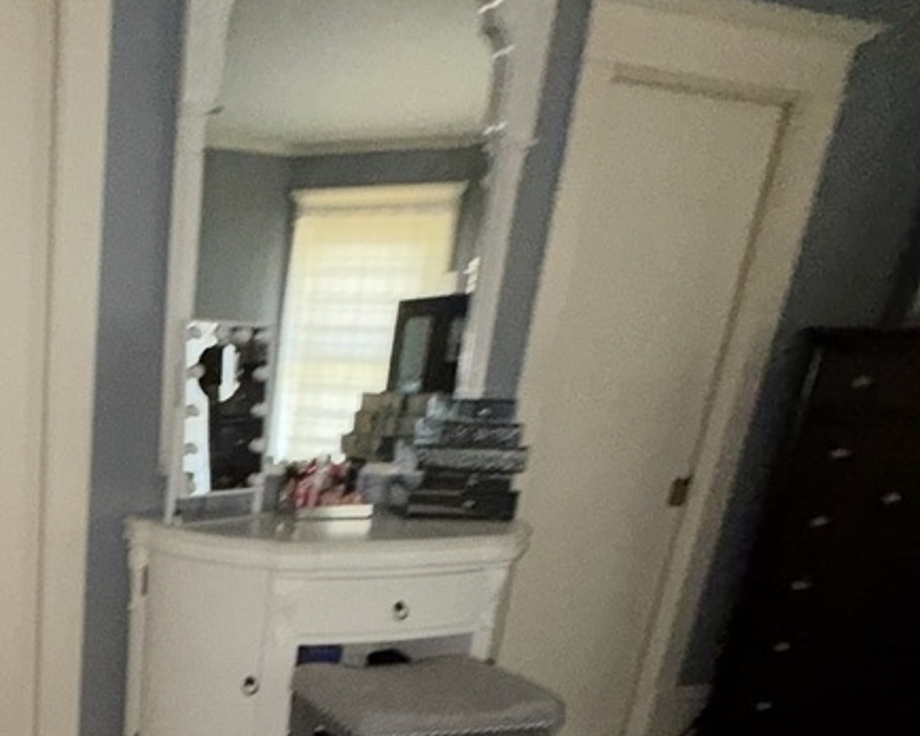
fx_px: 926
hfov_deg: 47.0
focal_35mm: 34
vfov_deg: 39.6
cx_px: 74
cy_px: 685
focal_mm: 2.22
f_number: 2.2
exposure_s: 1/60
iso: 250
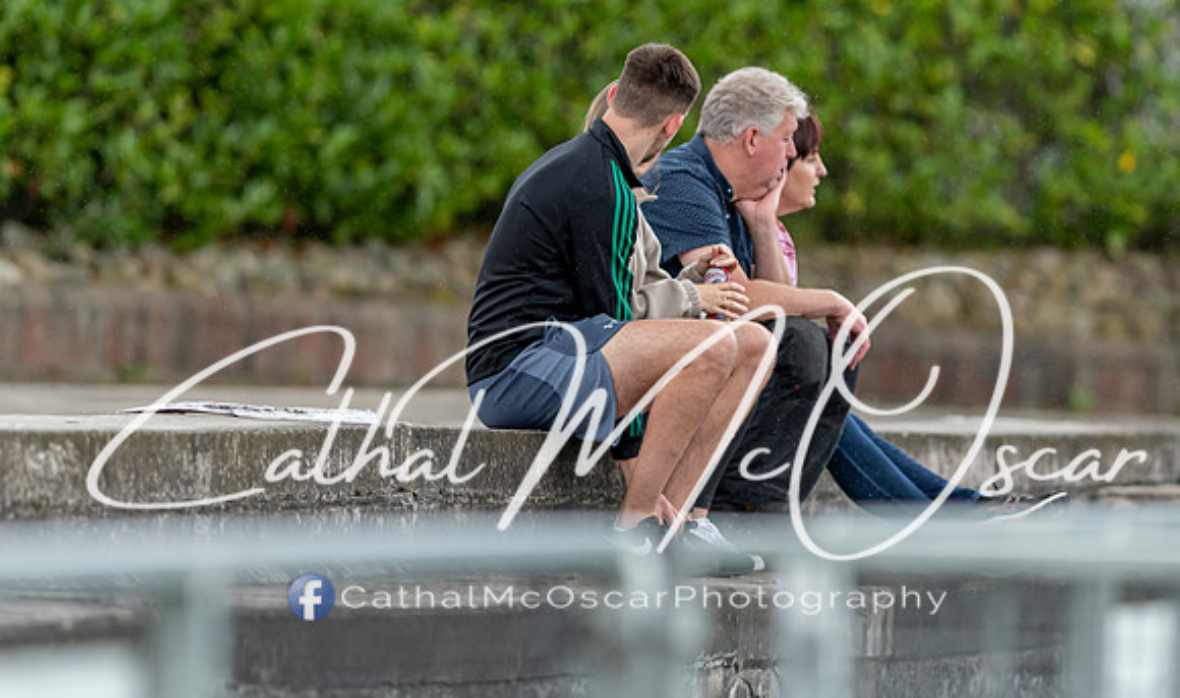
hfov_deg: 4.0
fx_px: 16956
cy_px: 315
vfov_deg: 2.4
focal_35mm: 535
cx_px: 678
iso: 360
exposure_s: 1/1000
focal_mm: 300
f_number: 2.8
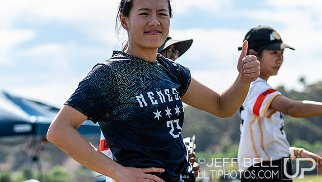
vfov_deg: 7.6
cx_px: 161
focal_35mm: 159
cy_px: 46
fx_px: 1358
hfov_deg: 13.5
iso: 100
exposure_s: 1/800
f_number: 3.2
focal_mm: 78
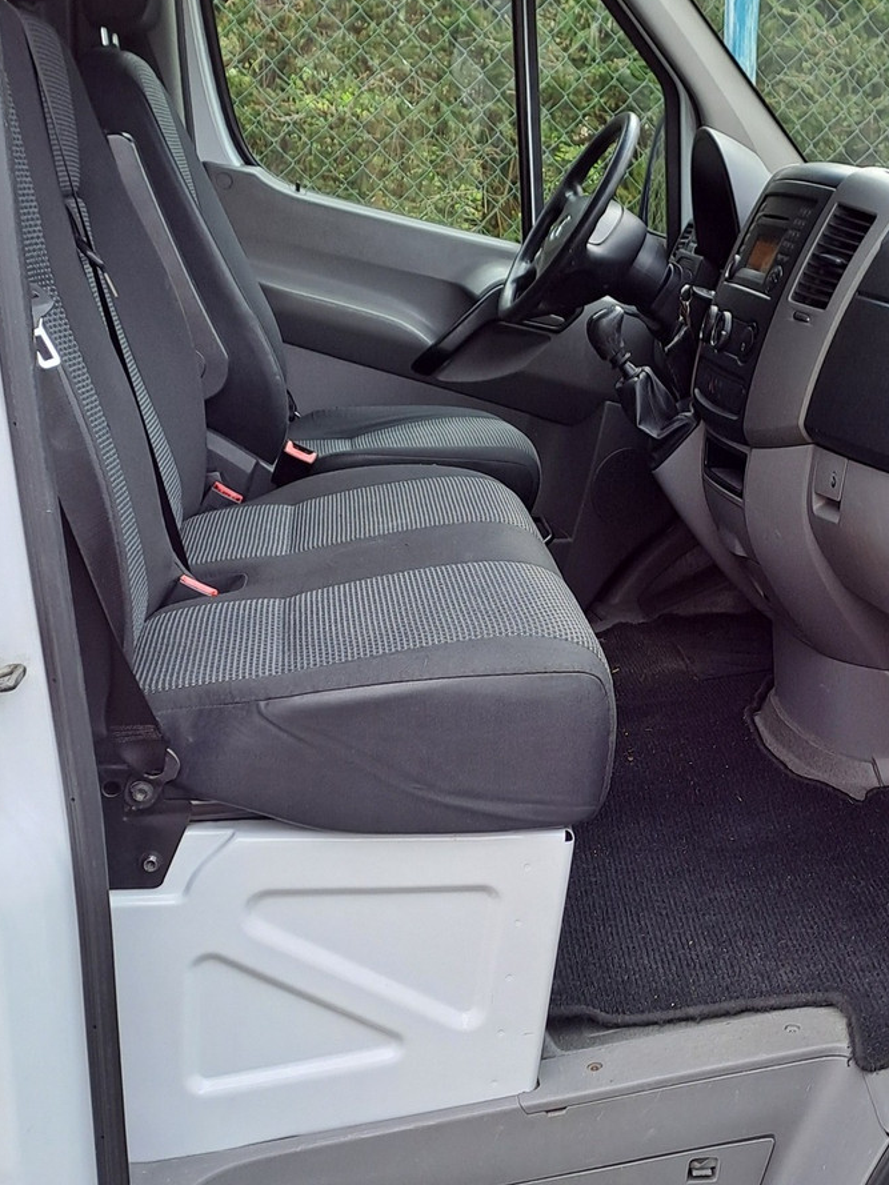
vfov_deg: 42.0
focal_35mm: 45
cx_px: 622
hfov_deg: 31.8
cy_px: 545
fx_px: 1541
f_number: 1.8
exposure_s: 1/205
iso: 32
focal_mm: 4.65
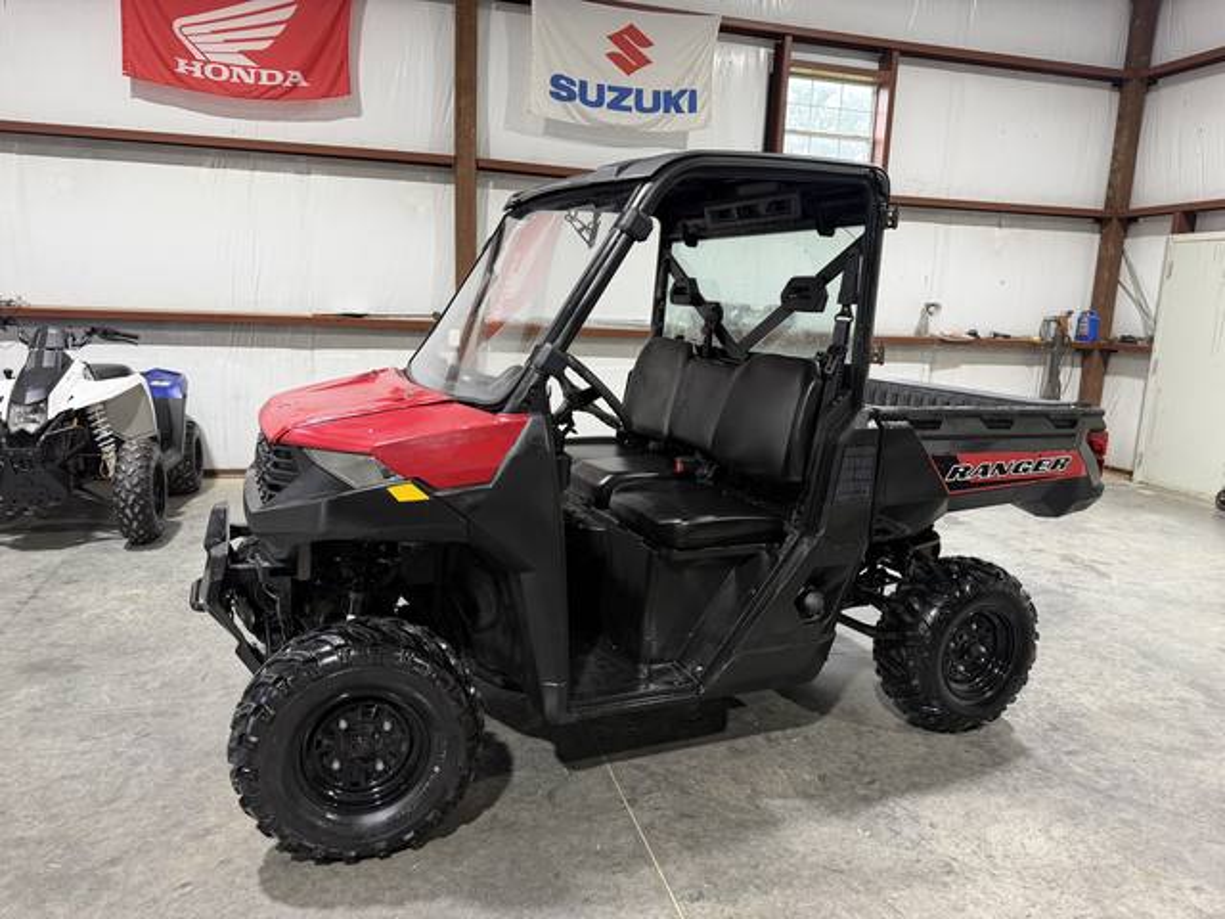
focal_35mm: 24
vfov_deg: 56.8
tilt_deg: -7.3
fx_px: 849
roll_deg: -1.4
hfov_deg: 71.6
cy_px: 460
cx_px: 612
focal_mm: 6.76
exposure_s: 1/60
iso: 200
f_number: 1.78
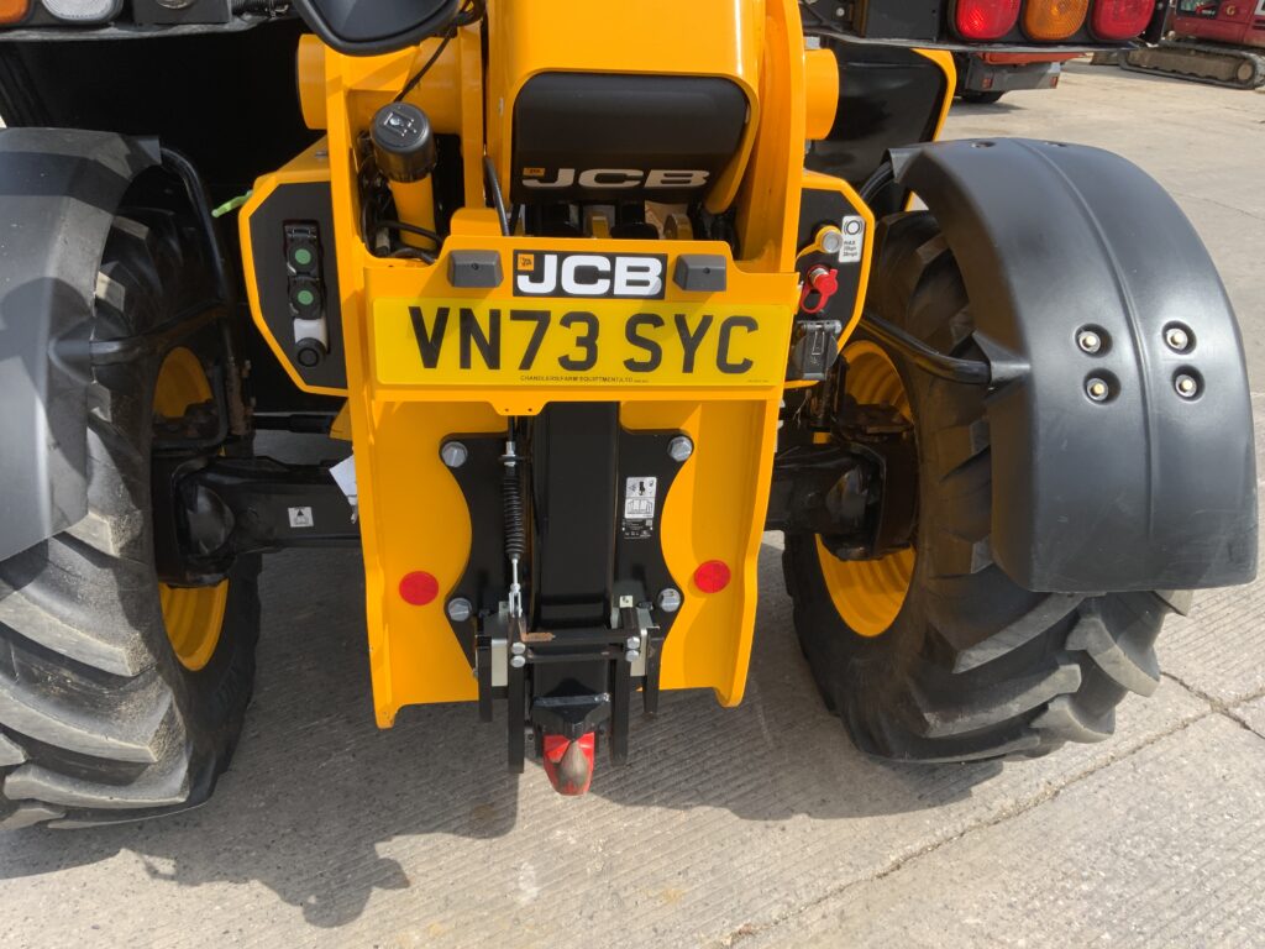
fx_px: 1060
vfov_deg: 48.2
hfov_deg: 61.7
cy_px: 474
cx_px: 632
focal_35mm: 29
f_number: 1.8
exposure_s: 1/781
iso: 16
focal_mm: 3
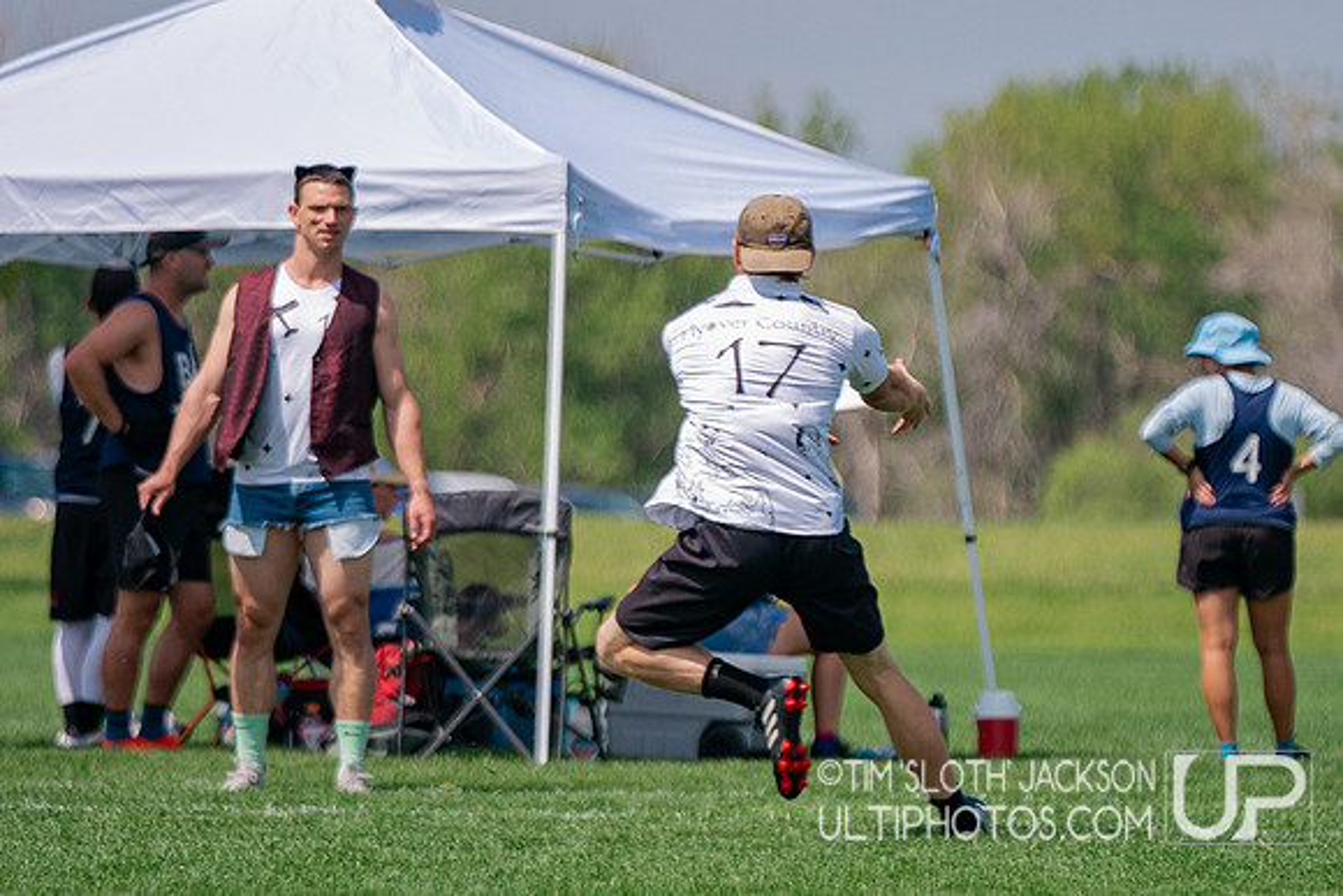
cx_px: 643
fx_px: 16512
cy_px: 509
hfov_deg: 4.7
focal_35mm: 443
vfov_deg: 3.1
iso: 640
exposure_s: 1/10000
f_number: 2.8
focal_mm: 200
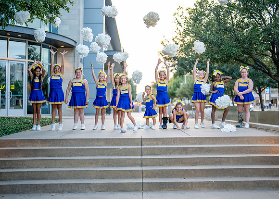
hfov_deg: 36.3
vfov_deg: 26.3
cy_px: 101
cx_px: 143
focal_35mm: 54
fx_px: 426
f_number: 1.2
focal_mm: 50
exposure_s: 1/800
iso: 640
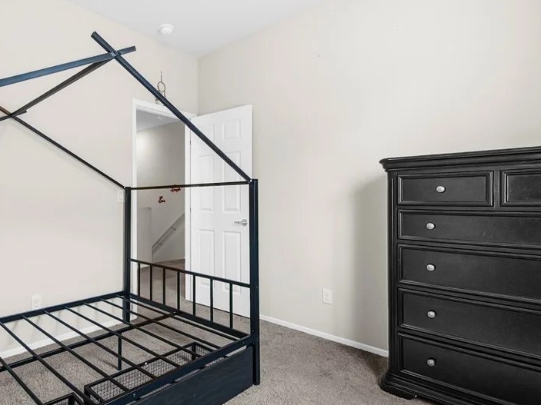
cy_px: 203
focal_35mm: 21
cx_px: 189
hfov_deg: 76.9
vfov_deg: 63.4
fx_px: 328
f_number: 7.1
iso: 1600
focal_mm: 10
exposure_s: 1/40
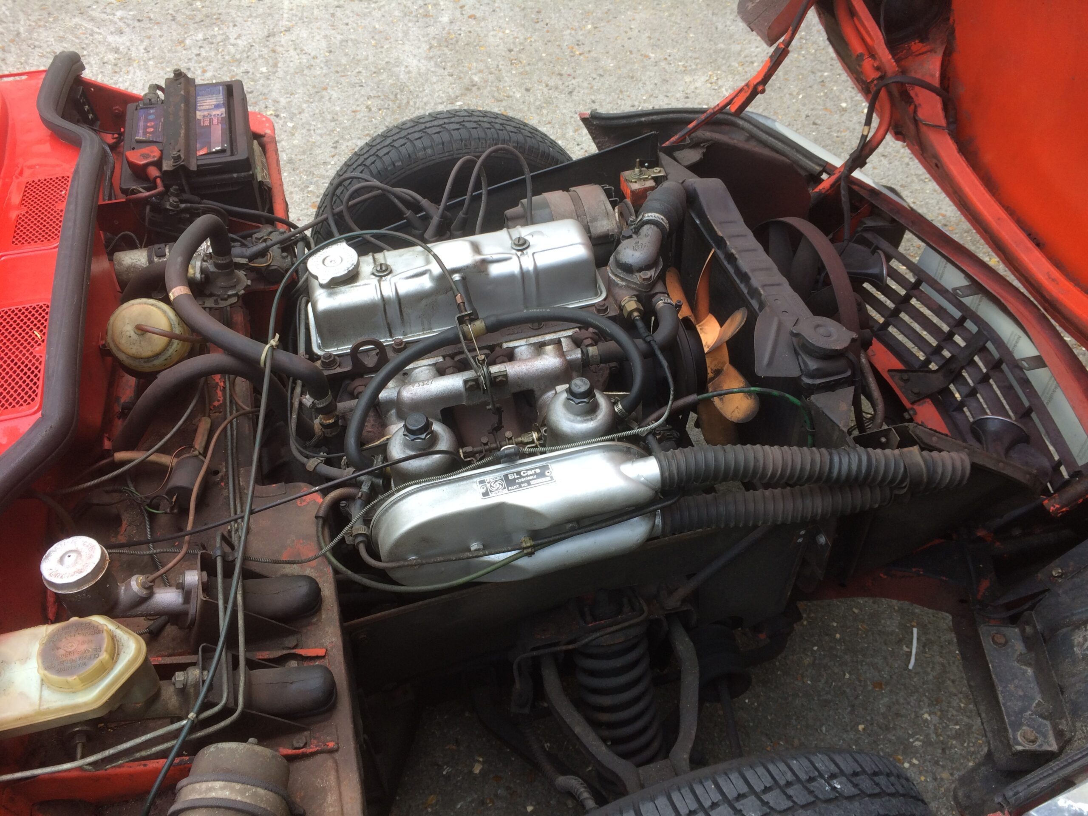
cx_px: 544
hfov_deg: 61.7
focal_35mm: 29
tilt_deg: -47.4
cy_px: 408
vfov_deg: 48.2
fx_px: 911
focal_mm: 4.15
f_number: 2.2
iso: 32
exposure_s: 1/100
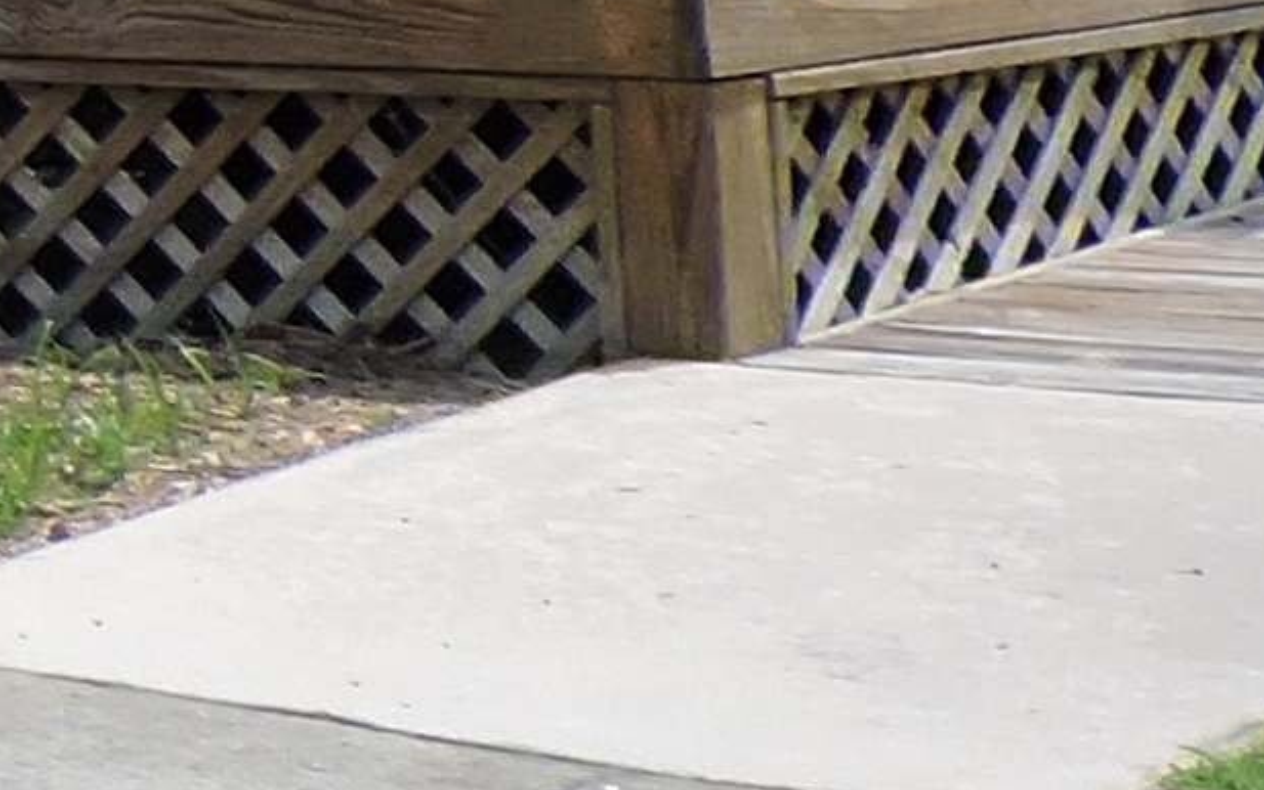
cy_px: -841
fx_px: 6547
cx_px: -3198
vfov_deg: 6.7
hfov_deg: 8.2
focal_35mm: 190
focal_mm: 4.3
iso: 100
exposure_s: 1/1000
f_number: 3
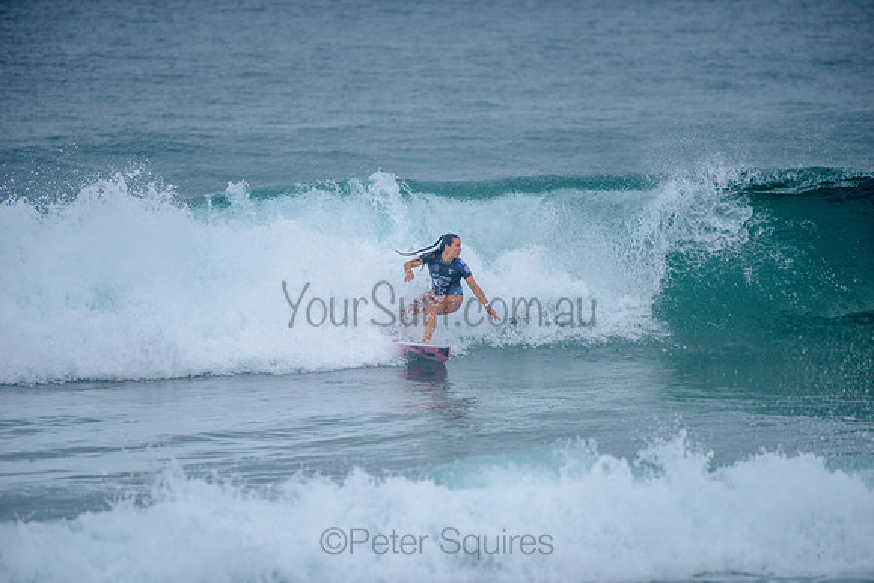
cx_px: 437
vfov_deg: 2.8
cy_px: 292
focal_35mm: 500
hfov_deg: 4.1
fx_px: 12144
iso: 450
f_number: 5.6
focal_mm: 500
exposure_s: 1/2000
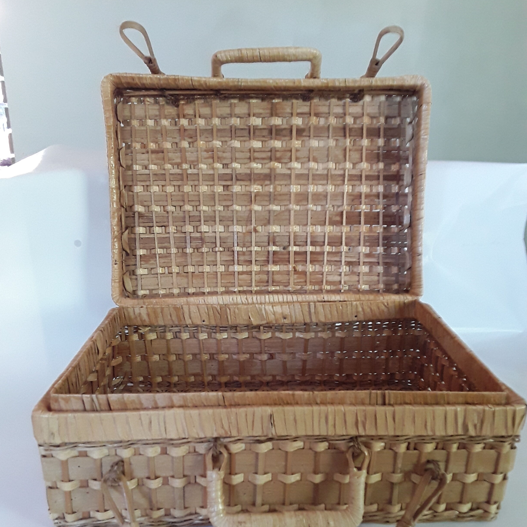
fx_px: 551
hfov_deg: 51.1
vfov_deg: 50.5
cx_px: 263
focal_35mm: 32
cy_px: 337
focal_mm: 2.91
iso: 160
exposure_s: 1/17
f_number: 1.9
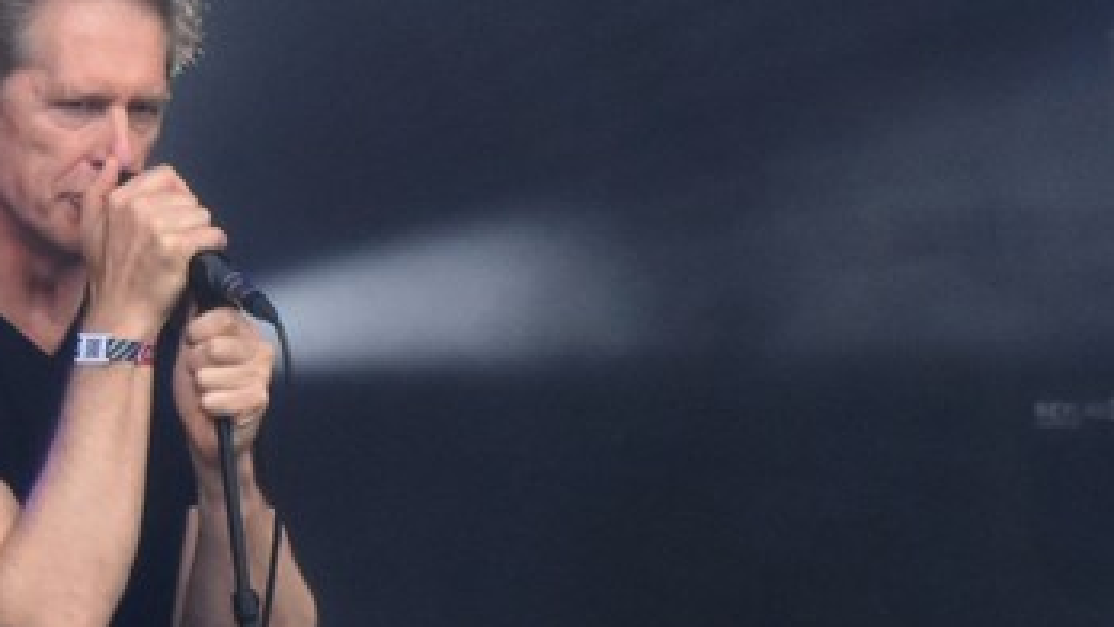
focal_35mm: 1083
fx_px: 32000
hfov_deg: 2.0
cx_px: -746
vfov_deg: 1.1
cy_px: 512
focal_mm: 200
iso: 1250
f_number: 2.8
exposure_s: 1/4000
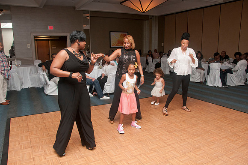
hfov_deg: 67.5
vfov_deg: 47.8
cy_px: 82
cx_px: 124
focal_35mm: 27
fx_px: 186
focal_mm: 18
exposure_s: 1/125
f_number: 5.6
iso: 400
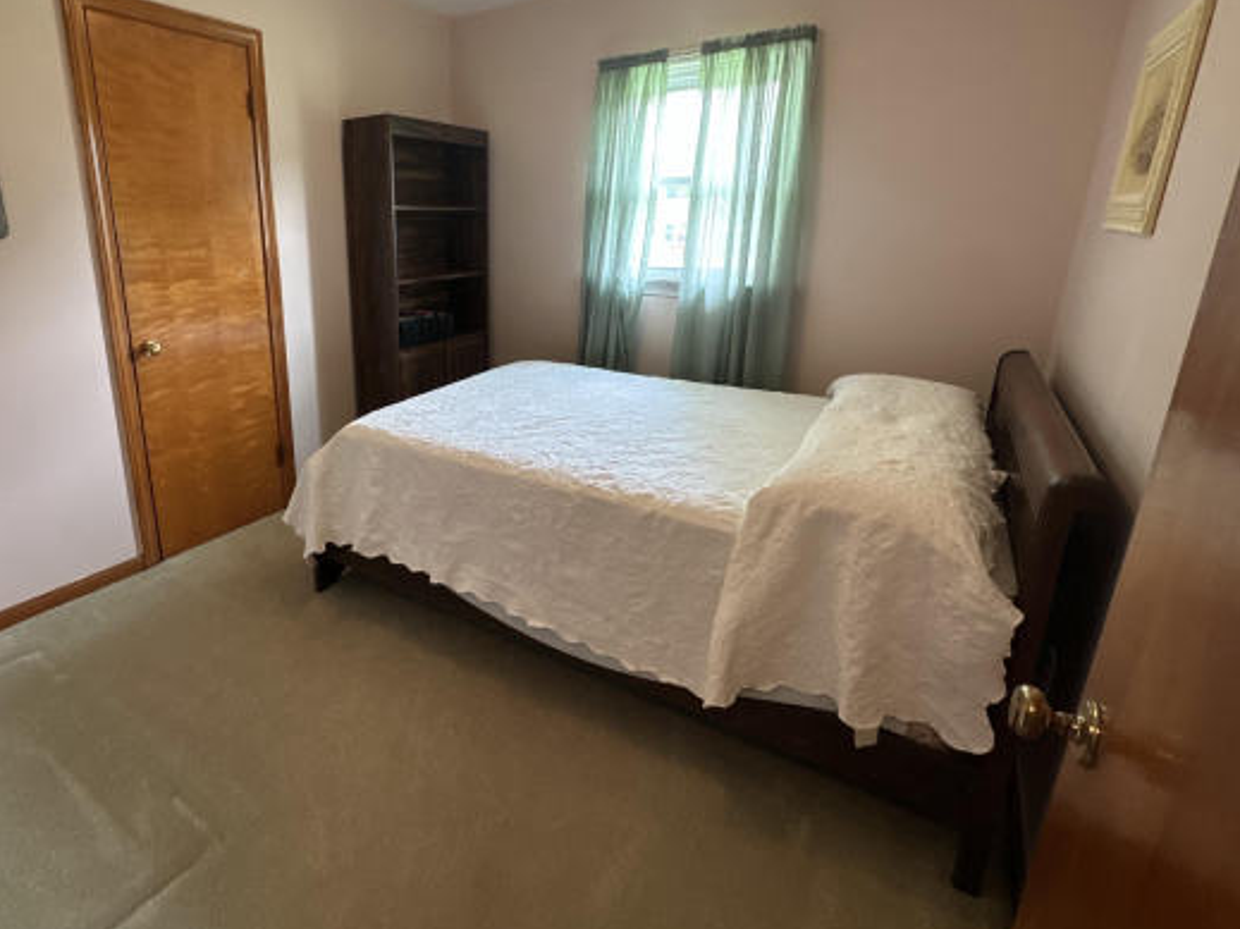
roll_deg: -0.8
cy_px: 396
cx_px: 469
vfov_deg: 71.2
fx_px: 645
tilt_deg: -14.9
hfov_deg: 86.1
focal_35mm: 18
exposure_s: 1/60
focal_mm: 2.22
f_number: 2.2
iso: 250
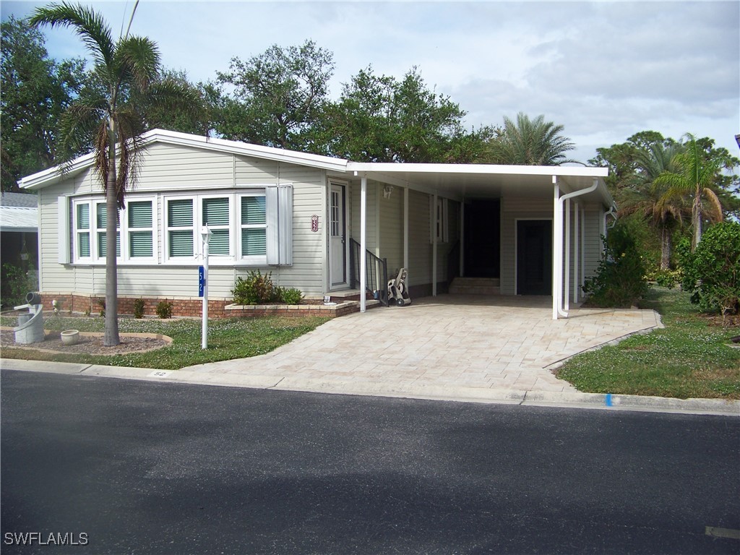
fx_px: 770
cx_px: 370
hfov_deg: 51.4
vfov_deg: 39.7
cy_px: 278
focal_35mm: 36
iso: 64
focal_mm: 5.85
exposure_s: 1/800
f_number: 2.8
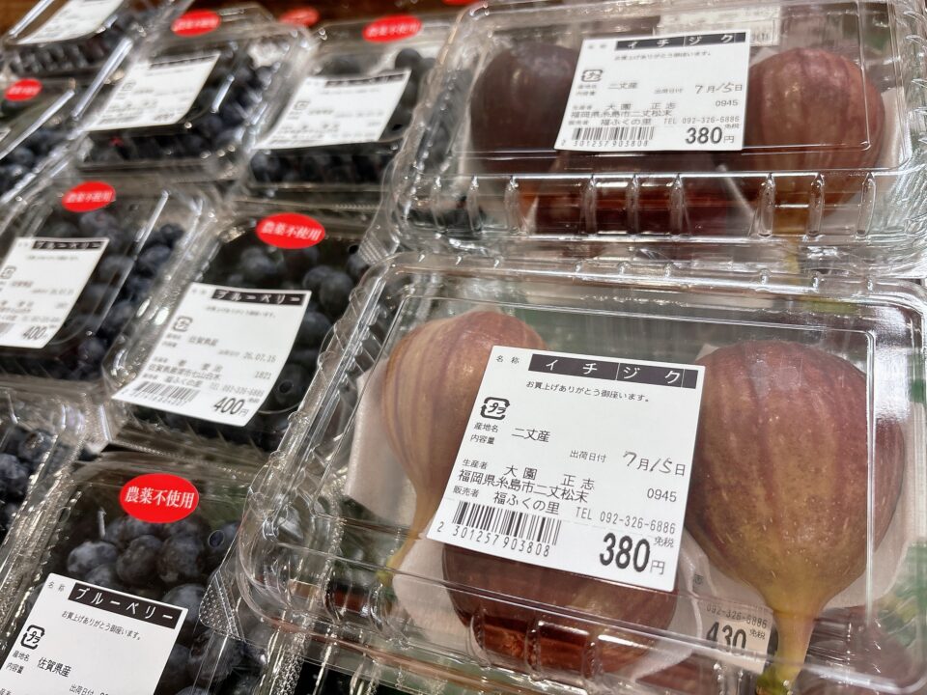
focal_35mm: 26
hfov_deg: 67.3
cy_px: 348
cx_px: 464
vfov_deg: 53.1
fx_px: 696
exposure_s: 1/120
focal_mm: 5.96
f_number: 1.6
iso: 100
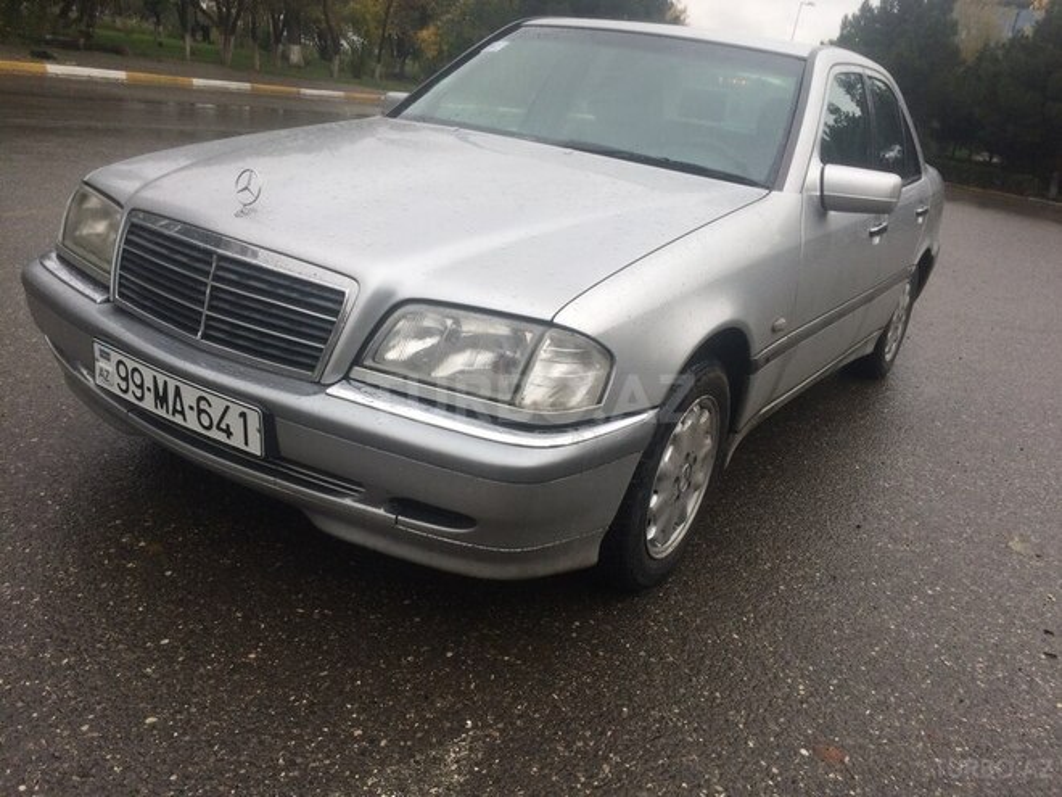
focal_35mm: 29
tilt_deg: -19.1
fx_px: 890
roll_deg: -8.2
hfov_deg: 61.7
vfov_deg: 48.2
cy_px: 398
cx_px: 531
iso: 32
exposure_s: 1/380
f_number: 2.2
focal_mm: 4.15
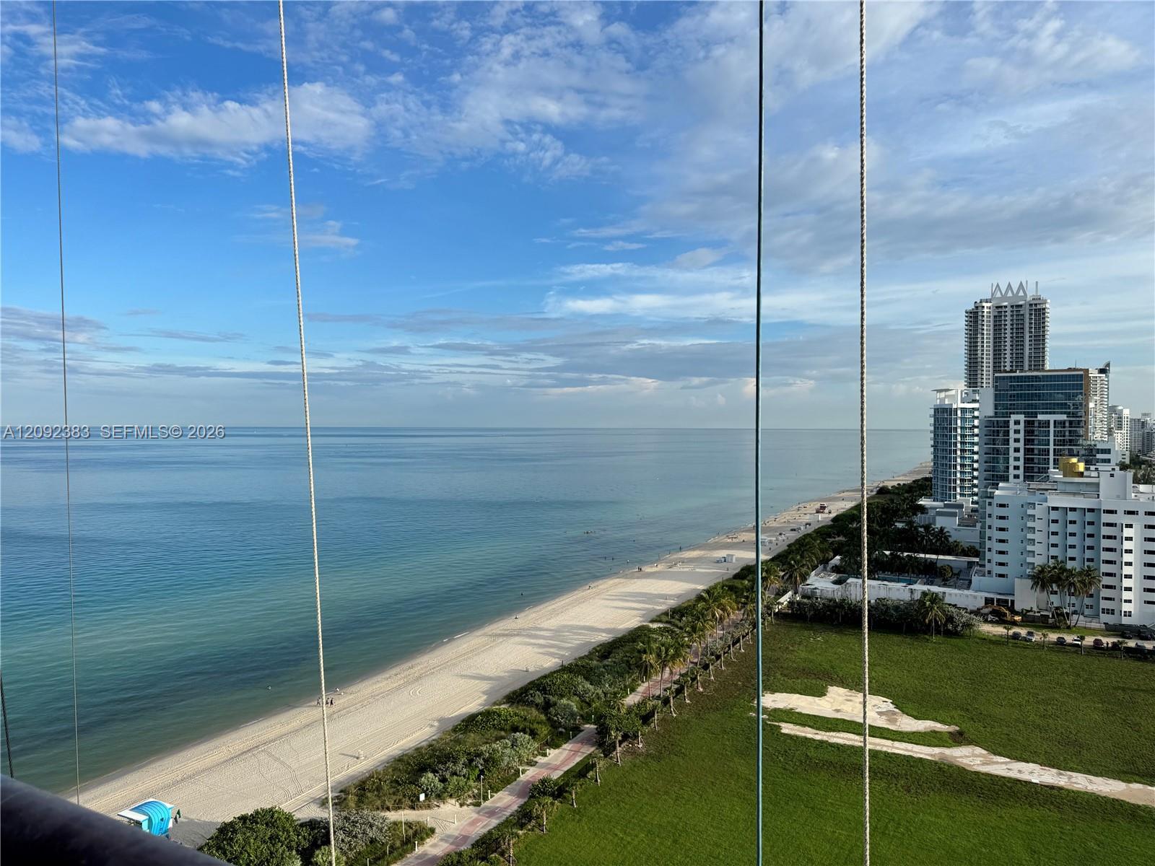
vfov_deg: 56.8
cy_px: 433
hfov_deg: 71.6
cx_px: 578
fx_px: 801
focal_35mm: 24
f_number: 1.78
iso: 80
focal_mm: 6.76
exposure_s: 1/3597
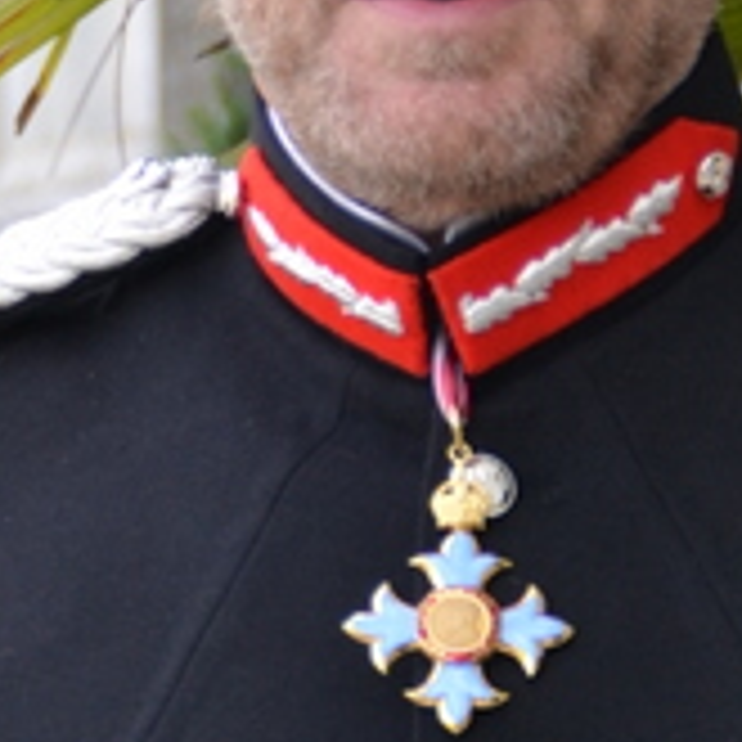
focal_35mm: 371
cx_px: 495
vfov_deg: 4.7
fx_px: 8997
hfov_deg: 4.7
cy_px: 773
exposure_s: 1/125
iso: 180
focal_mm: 60
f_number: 5
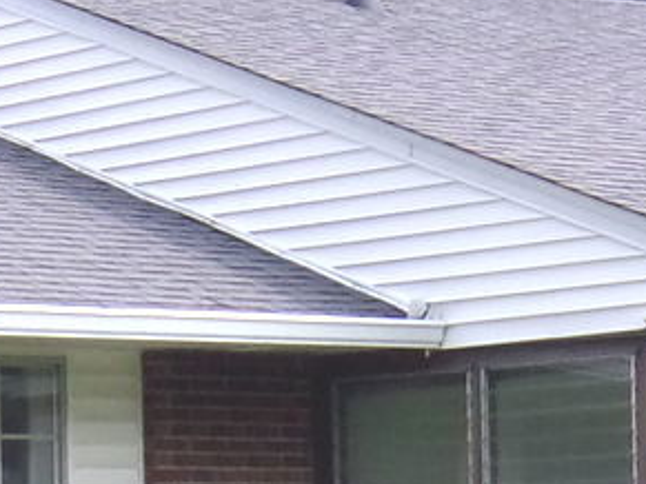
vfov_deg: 7.1
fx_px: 3880
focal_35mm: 208
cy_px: 595
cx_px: 253
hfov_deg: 9.5
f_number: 13.1
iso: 200
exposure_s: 1/100
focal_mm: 7.6
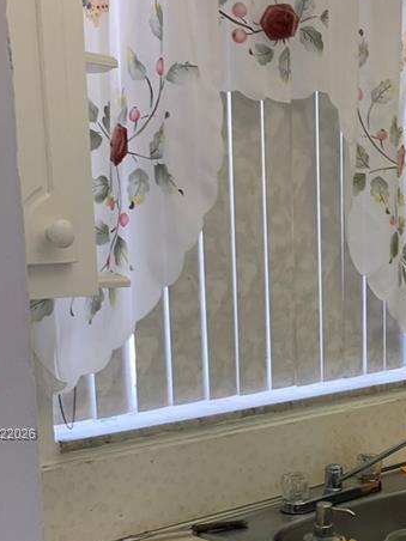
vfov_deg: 27.6
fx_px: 1079
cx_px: 468
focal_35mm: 69
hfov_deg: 20.2
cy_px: 434
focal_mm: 4.25
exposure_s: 1/60
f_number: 1.8
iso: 80
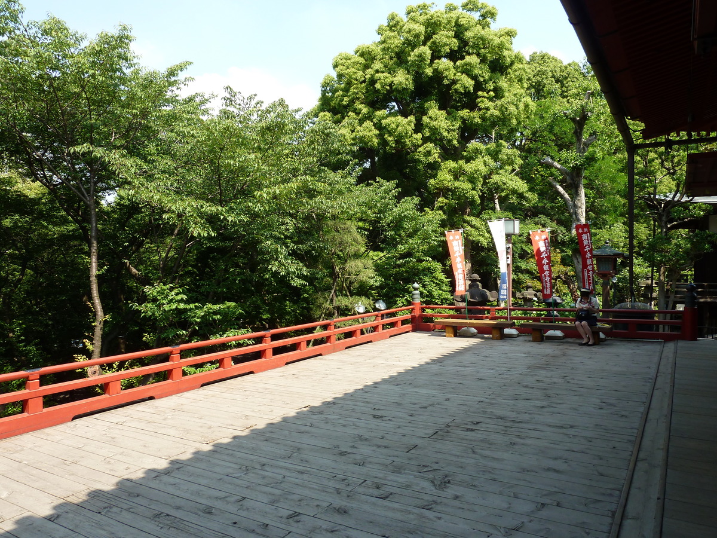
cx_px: 358
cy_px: 269
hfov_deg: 69.4
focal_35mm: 25
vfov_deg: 54.9
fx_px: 518
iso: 80
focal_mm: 4.1
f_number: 4
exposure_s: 1/200
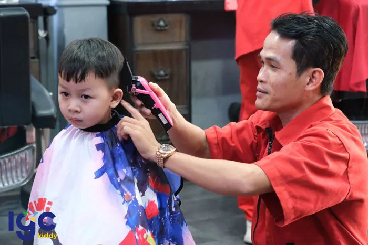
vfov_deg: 17.3
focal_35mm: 79
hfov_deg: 25.7
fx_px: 808
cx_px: 184
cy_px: 122
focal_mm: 52.7
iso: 5000
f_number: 4
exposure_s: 1/125
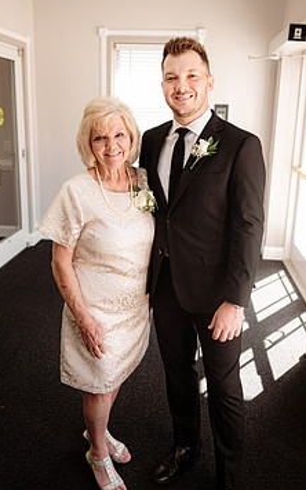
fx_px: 413
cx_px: 156
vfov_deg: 60.9
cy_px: 208
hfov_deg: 40.6
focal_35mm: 31
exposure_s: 1/500
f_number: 2.2
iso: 320
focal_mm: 24
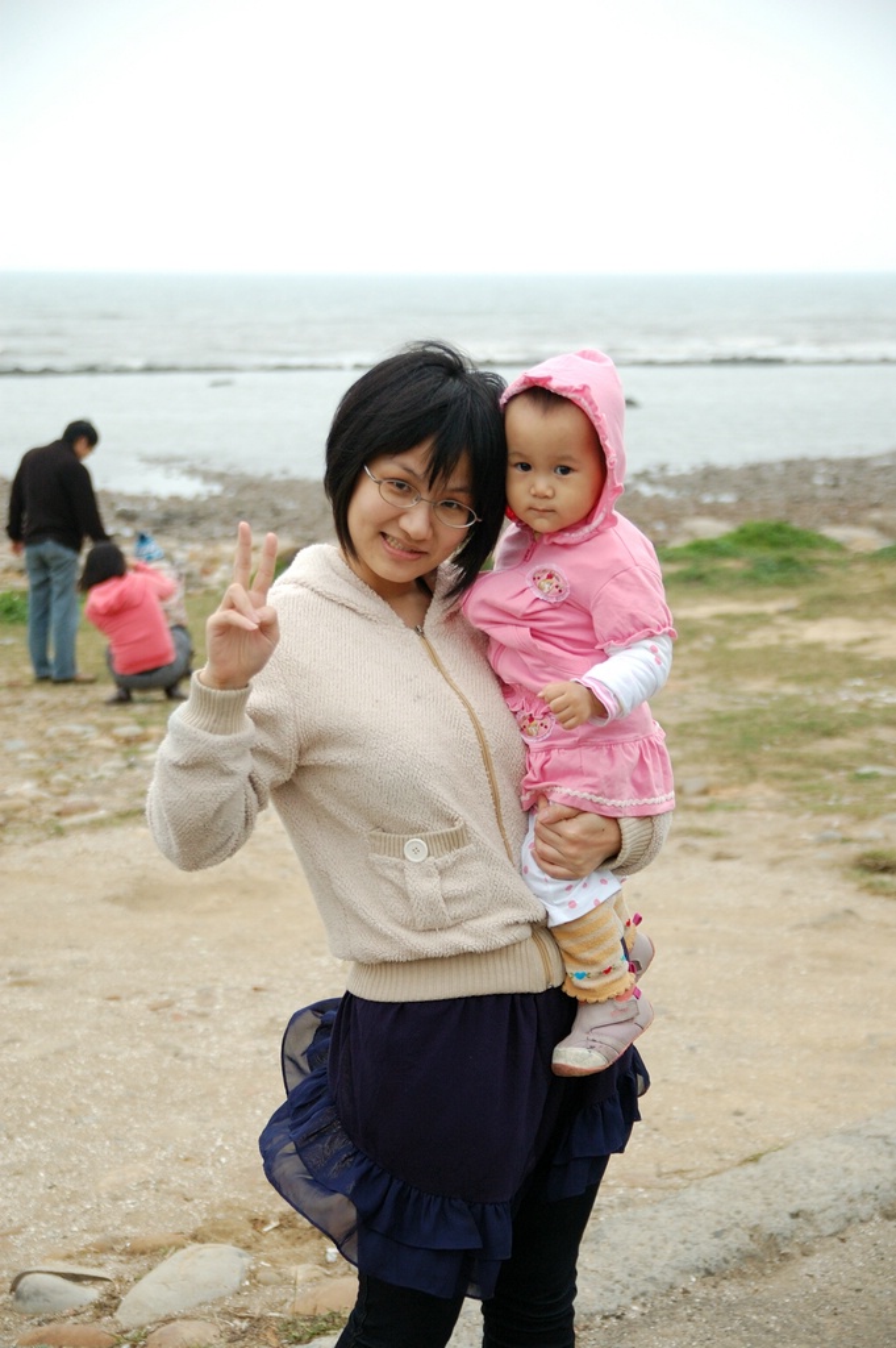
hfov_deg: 22.6
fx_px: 2244
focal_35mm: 60
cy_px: 674
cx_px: 448
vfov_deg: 33.4
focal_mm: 40
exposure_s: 1/1250
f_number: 2.8
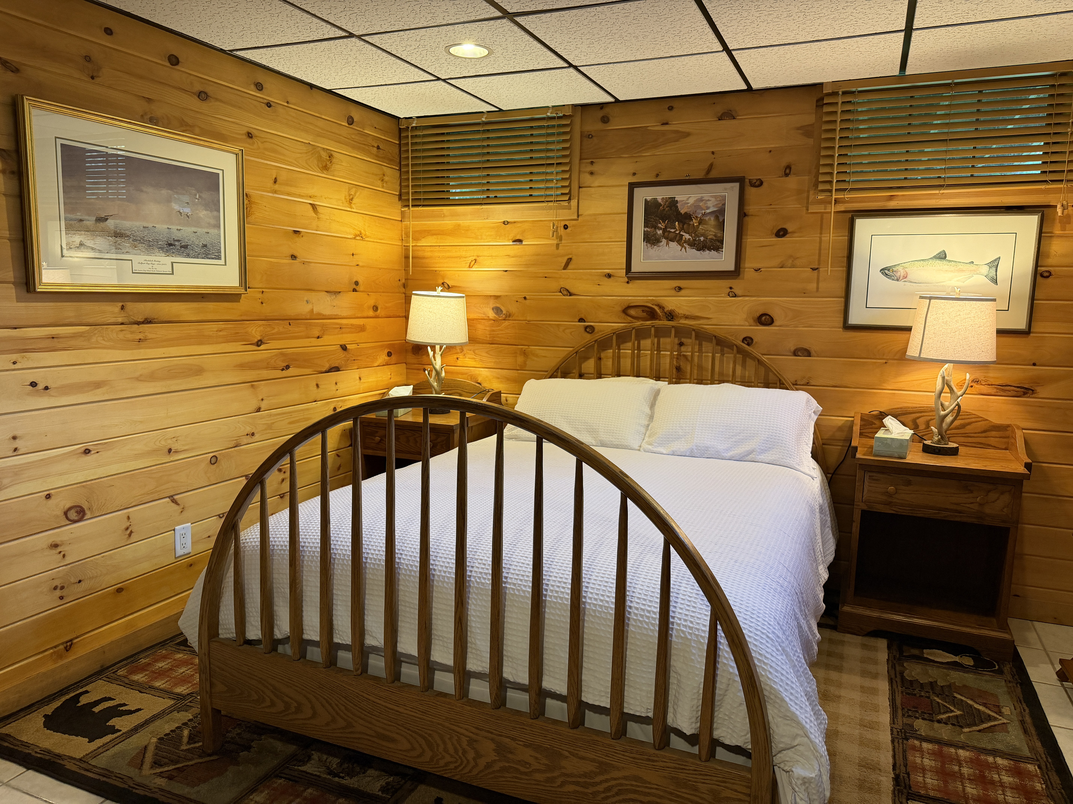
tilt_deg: -7.7
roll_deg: -0.3
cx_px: 536
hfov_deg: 71.6
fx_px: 744
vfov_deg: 56.8
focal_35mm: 24
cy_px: 402
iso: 250
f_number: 1.78
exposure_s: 1/60
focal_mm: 6.76
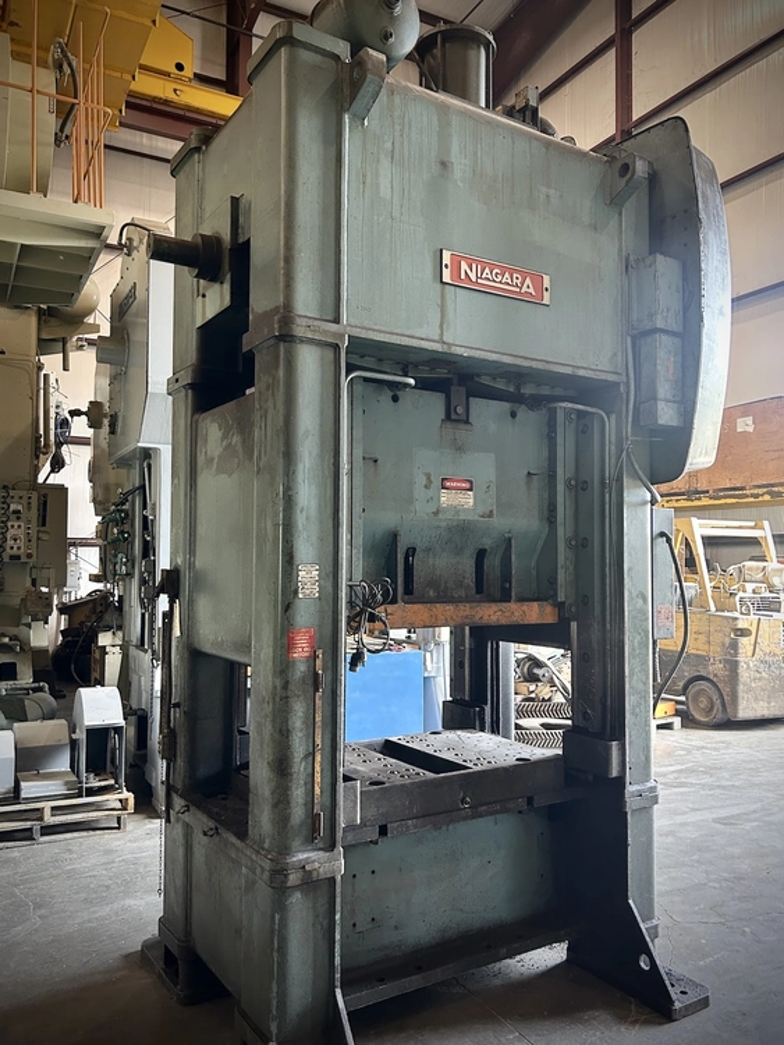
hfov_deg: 53.1
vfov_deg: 67.3
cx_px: 392
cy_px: 522
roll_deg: -1.7
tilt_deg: +2.1
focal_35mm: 26
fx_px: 785
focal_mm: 5.7
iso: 320
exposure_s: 1/60
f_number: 1.5
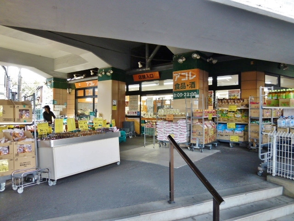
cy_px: 110
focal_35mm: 24
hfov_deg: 71.6
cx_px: 147
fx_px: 204
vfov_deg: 56.8
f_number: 2.2
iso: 100
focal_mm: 4.3
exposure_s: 1/60
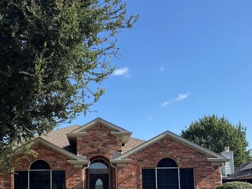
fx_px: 335
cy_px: 166
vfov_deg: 30.3
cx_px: 92
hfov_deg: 40.9
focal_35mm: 46
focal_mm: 6.76
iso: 80
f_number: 1.78
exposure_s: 1/2833
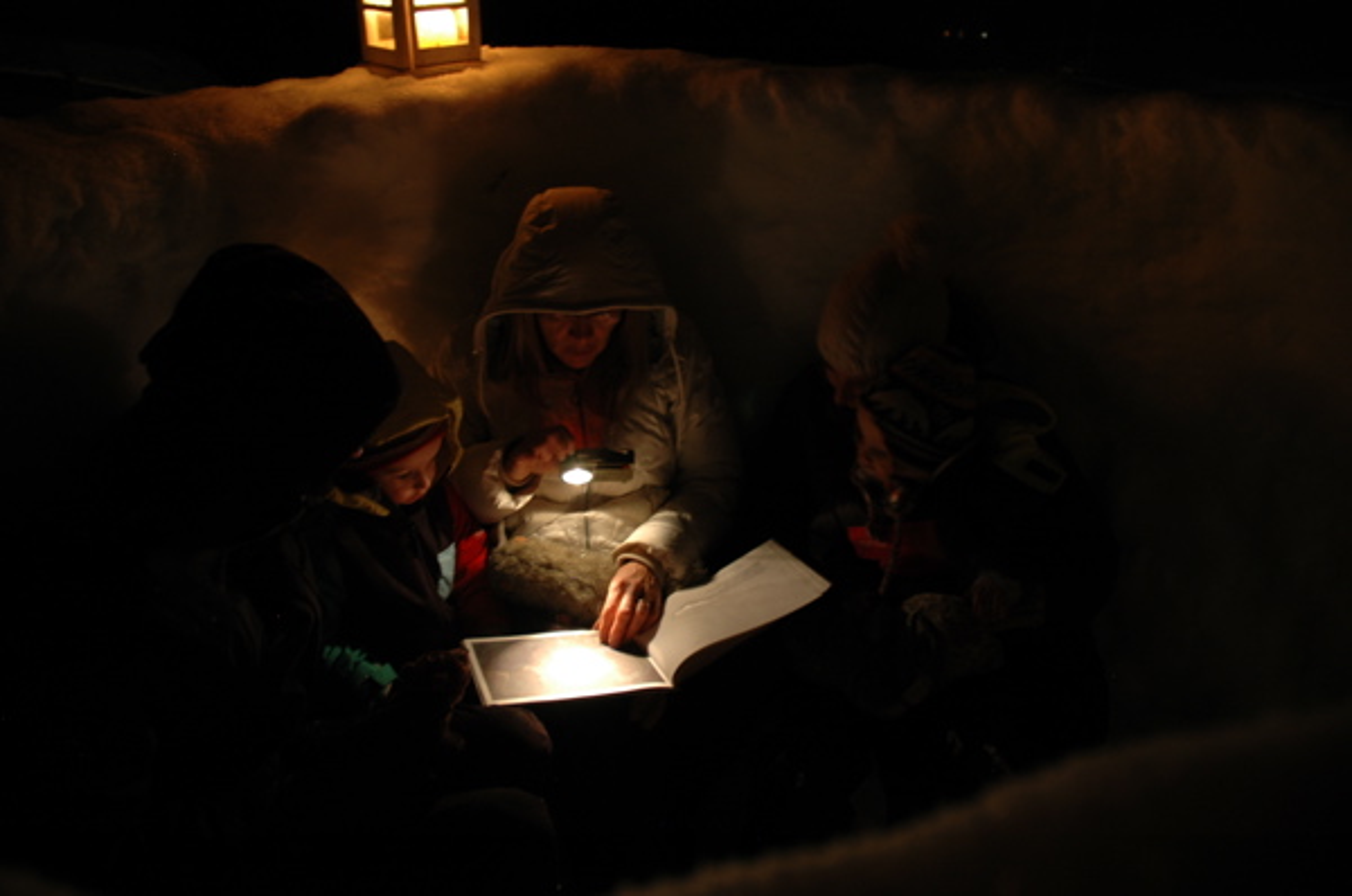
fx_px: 1012
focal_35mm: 27
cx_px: 676
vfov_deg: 47.8
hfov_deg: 67.5
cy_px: 448
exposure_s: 1/1.3
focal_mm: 18
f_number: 3.5
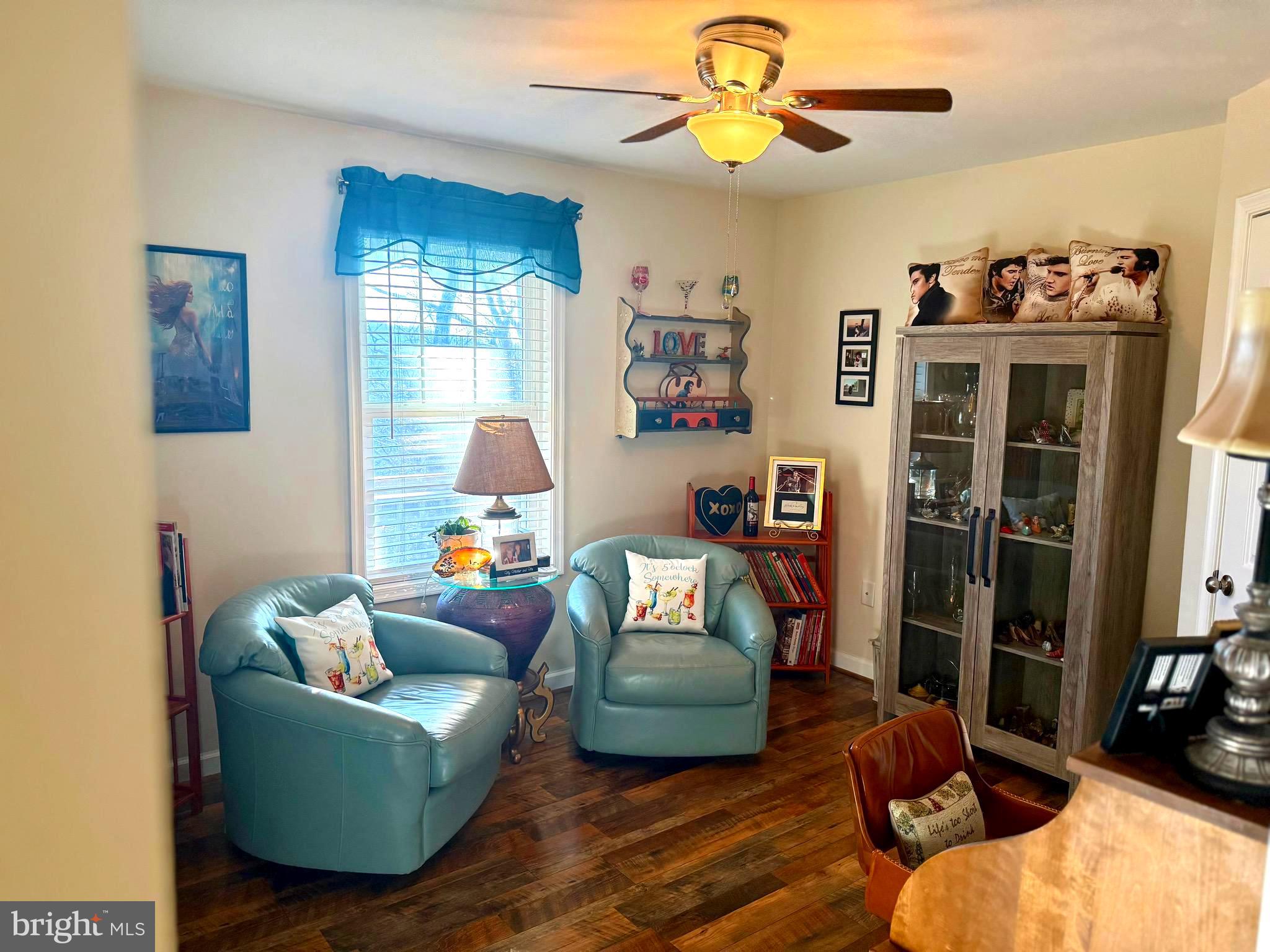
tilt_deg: -5.9
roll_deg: -1.6
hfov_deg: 71.6
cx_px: 635
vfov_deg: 56.8
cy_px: 476
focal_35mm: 24
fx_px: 881
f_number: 1.78
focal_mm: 6.76
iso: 250
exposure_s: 1/120
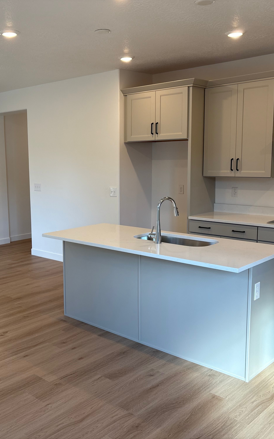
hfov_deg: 34.0
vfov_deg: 52.8
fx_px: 442
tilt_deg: -8.3
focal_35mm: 37
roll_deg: +1.6
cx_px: 82
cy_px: 219
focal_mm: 5.96
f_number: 1.6
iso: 40
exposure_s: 1/120
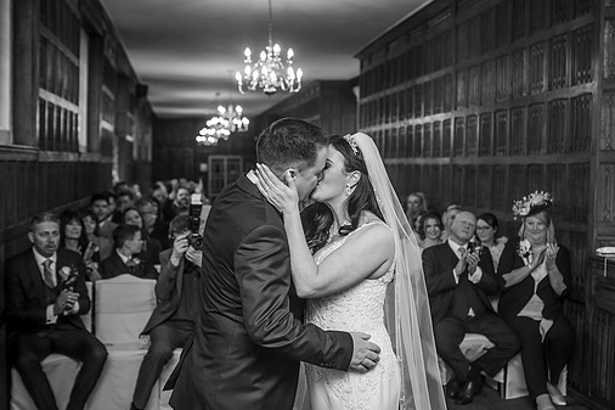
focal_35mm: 46
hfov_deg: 42.7
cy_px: 208
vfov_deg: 29.2
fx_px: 786
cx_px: 329
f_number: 2.5
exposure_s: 1/160
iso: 160
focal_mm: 35
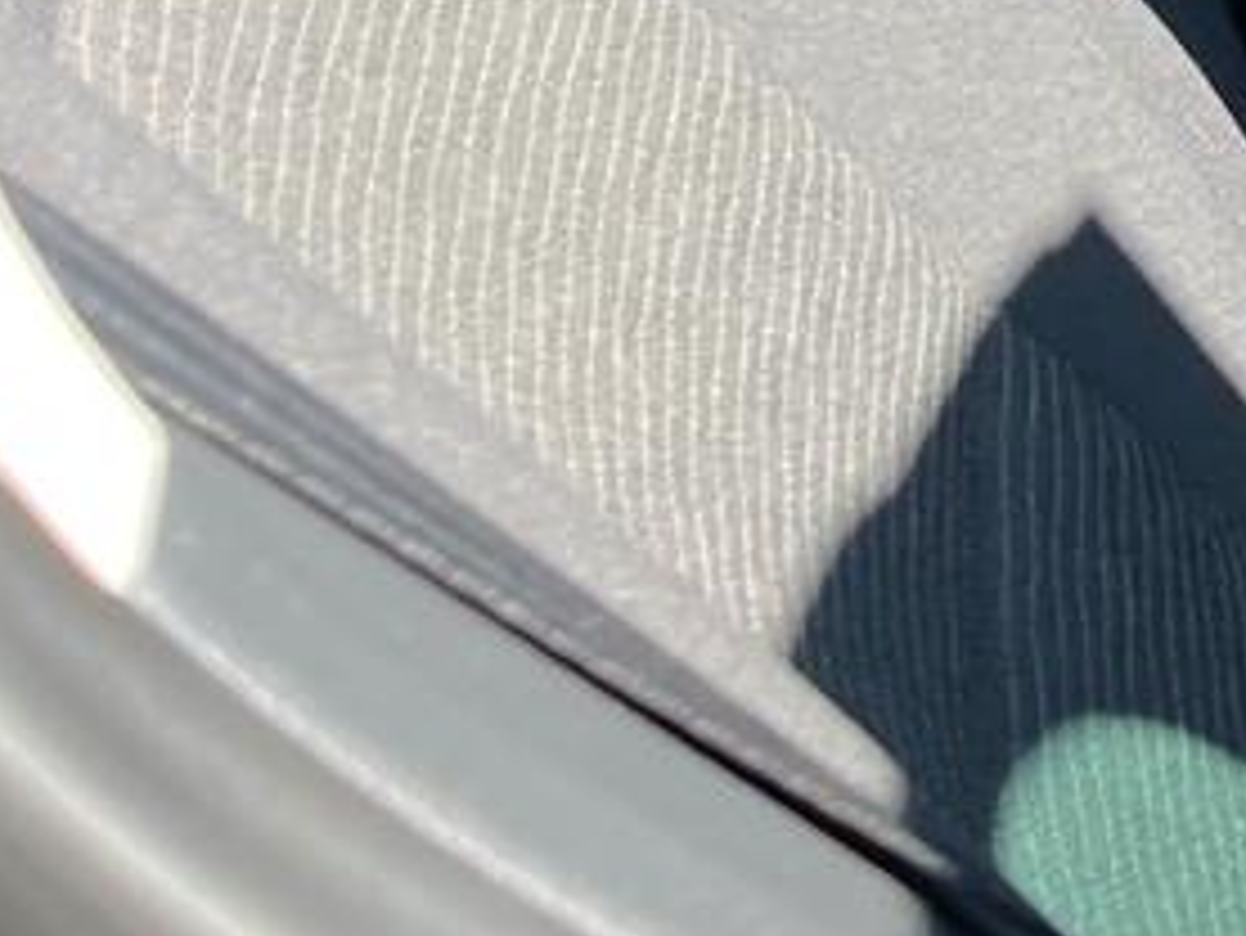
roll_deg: +5.2
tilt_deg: -20.6
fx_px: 4321
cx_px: 2834
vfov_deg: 11.7
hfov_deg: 13.1
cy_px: -567
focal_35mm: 120
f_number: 1.6
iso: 50
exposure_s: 1/383
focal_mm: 5.1
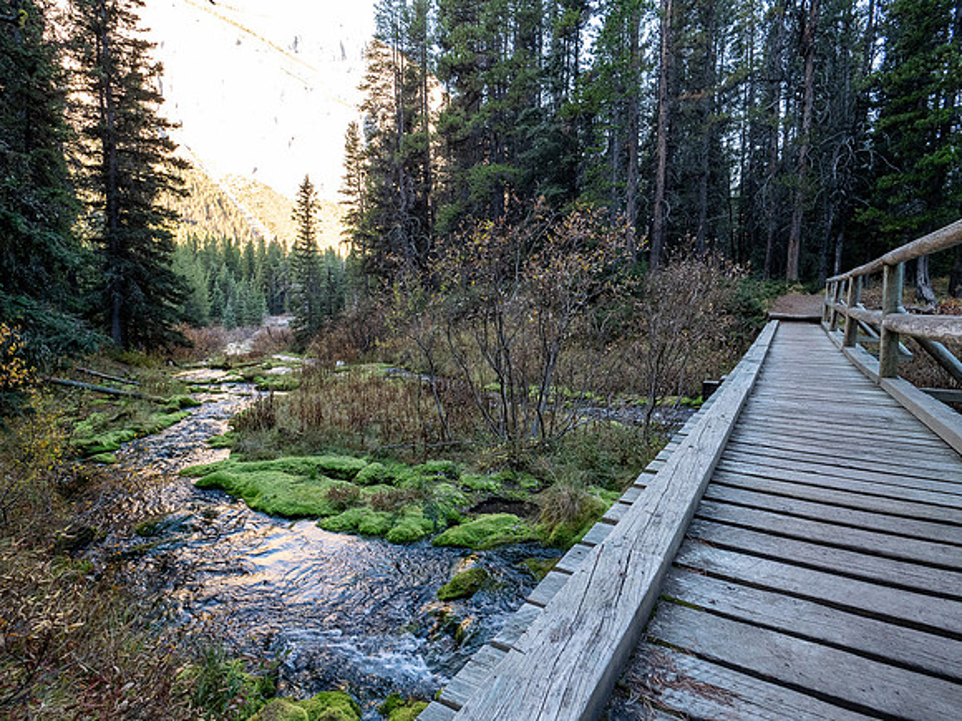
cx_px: 481
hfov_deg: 87.8
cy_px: 360
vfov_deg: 71.6
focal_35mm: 18
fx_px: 500
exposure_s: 1/60
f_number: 5.6
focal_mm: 9
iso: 800
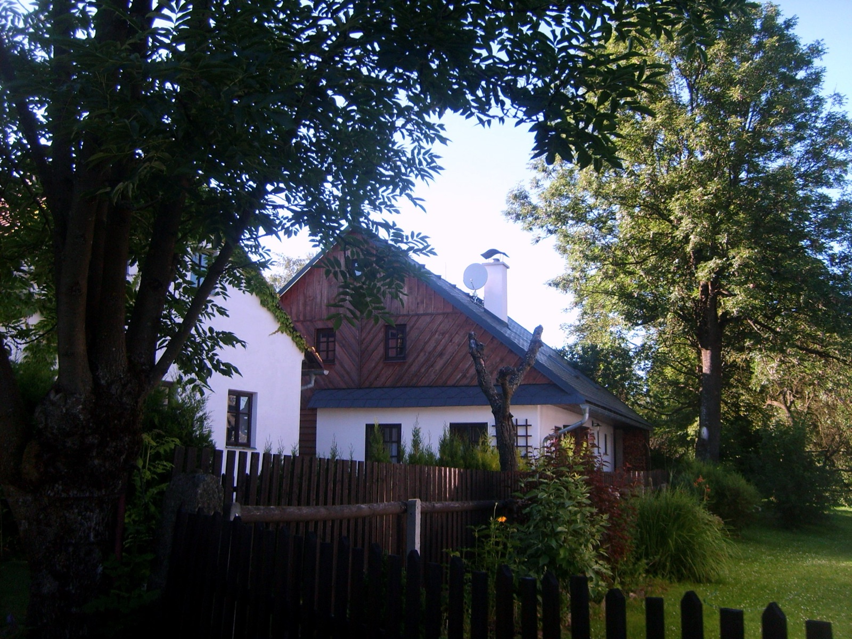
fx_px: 861
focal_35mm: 35
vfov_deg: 40.7
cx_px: 426
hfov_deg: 52.6
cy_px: 320
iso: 50
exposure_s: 1/250
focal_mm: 5.8
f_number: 2.8
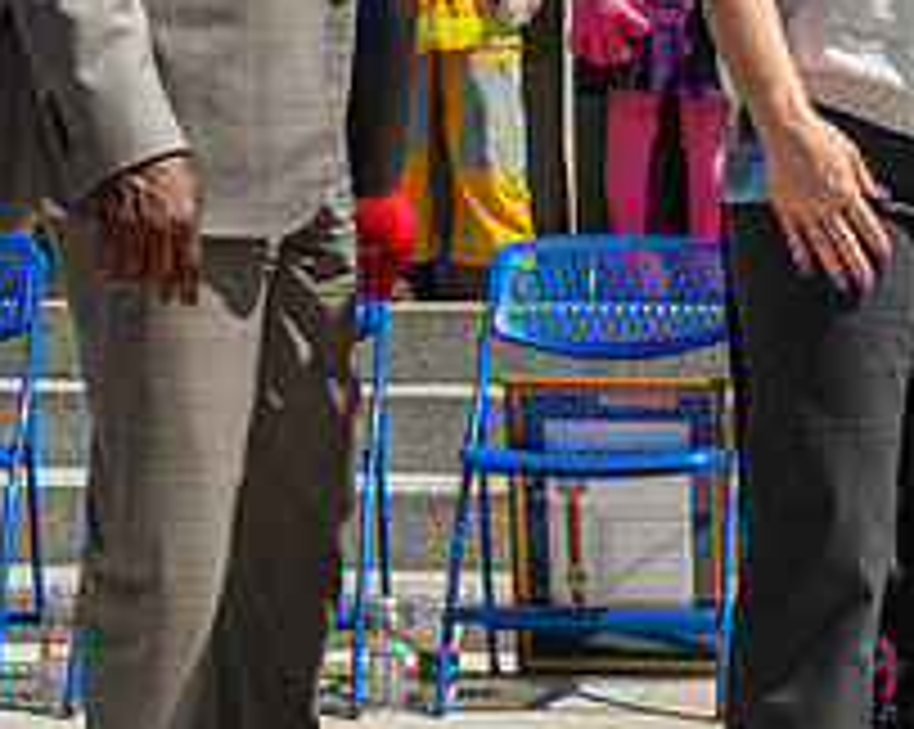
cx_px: 785
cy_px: 230
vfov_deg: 13.5
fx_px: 3081
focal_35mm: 114
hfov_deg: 16.7
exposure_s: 1/250
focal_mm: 32
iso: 100
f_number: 8
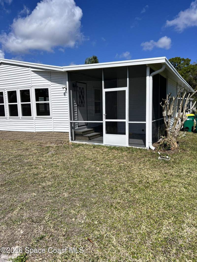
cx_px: 98
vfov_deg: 67.3
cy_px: 131
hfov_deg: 53.1
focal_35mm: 26
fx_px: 197
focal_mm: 5.7
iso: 50
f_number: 1.5
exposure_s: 1/6993
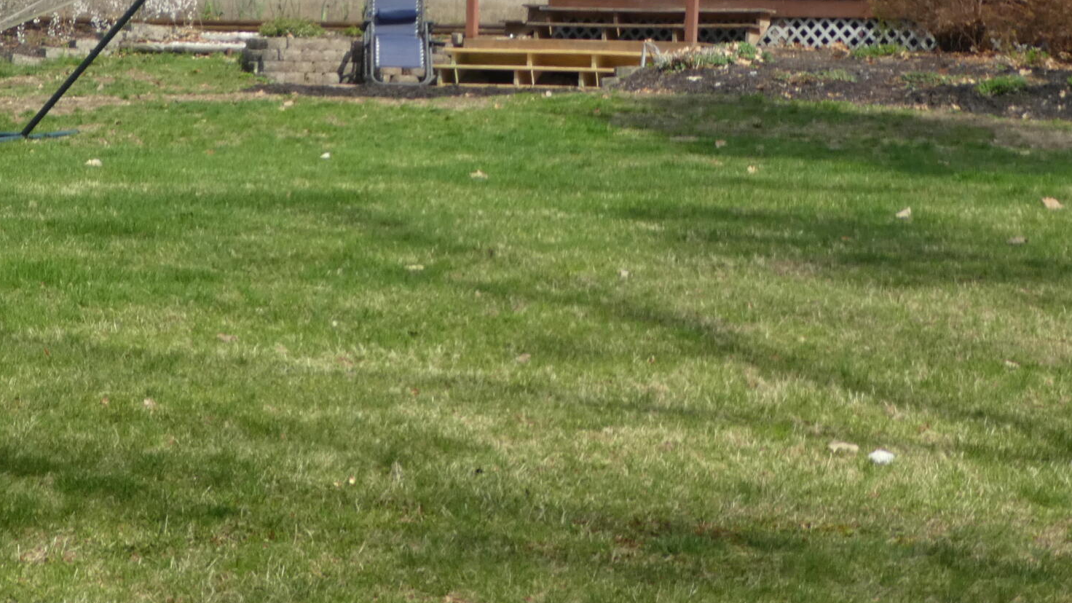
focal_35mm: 111
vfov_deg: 10.7
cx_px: 726
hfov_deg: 19.2
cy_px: -99
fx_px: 3155
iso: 80
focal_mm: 9
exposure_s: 1/400
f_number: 4.1
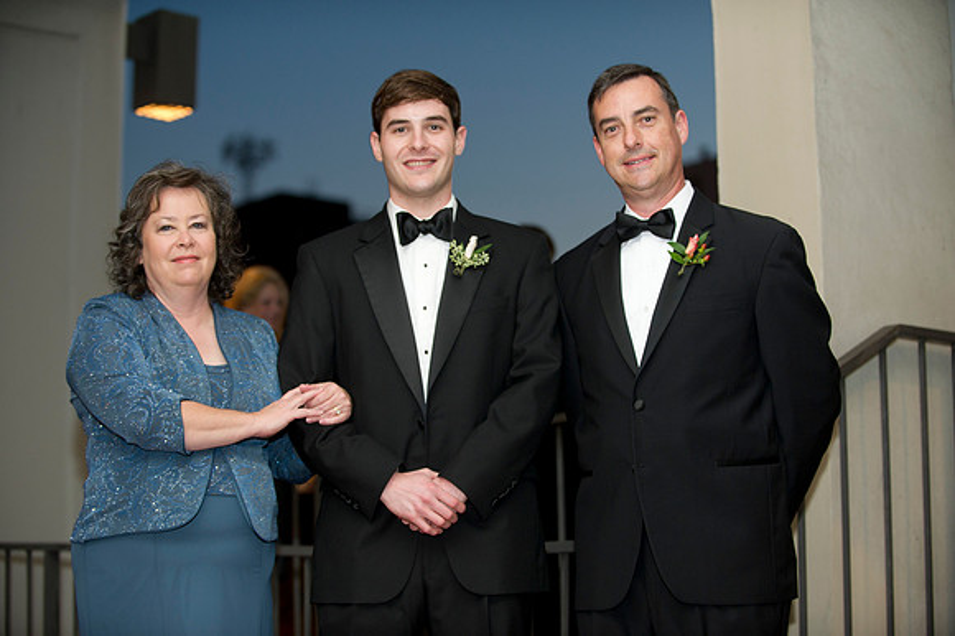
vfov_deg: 18.2
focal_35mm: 75
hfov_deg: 27.0
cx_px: 478
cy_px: 318
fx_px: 1988
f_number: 2.8
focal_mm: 75
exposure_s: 1/60
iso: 640
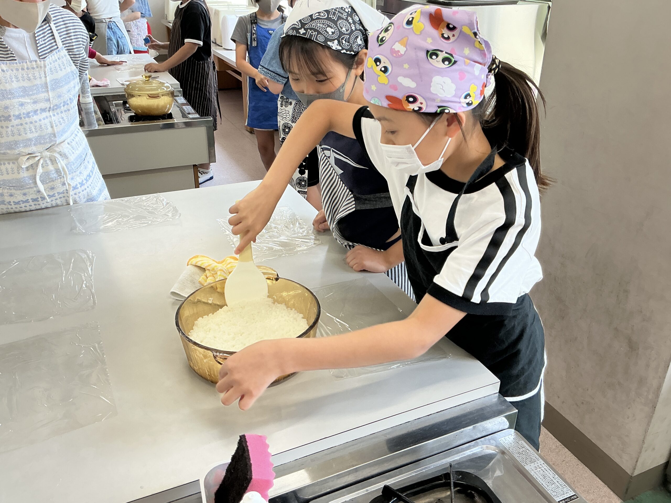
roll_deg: -0.6
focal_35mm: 29
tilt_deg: -25.2
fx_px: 562
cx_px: 336
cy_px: 252
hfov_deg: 61.7
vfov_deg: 48.2
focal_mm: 3
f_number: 1.8
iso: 64
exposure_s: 1/120
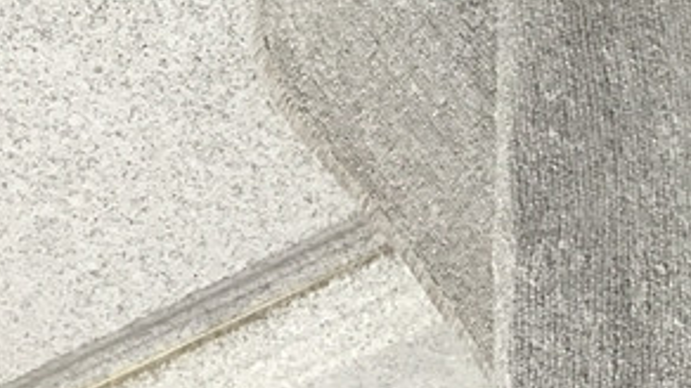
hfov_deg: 19.0
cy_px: -20
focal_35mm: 104
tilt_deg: -45.9
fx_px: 1905
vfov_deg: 11.5
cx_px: 913
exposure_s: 1/33
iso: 32
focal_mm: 3.3
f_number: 2.4
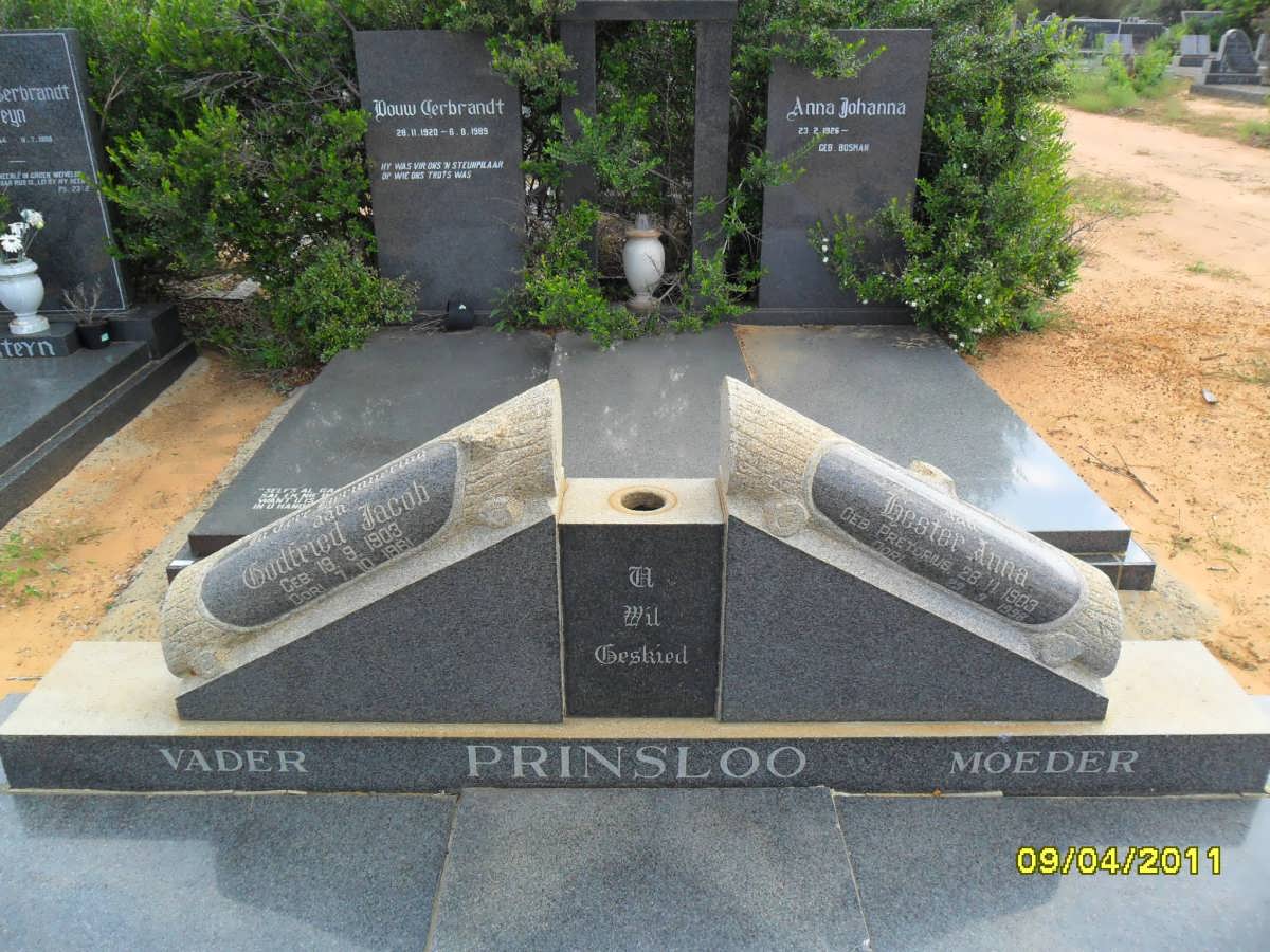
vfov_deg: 51.4
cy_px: 476
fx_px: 991
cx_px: 635
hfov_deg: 65.3
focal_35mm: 27
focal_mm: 4.9
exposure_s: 1/250
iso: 100
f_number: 3.5
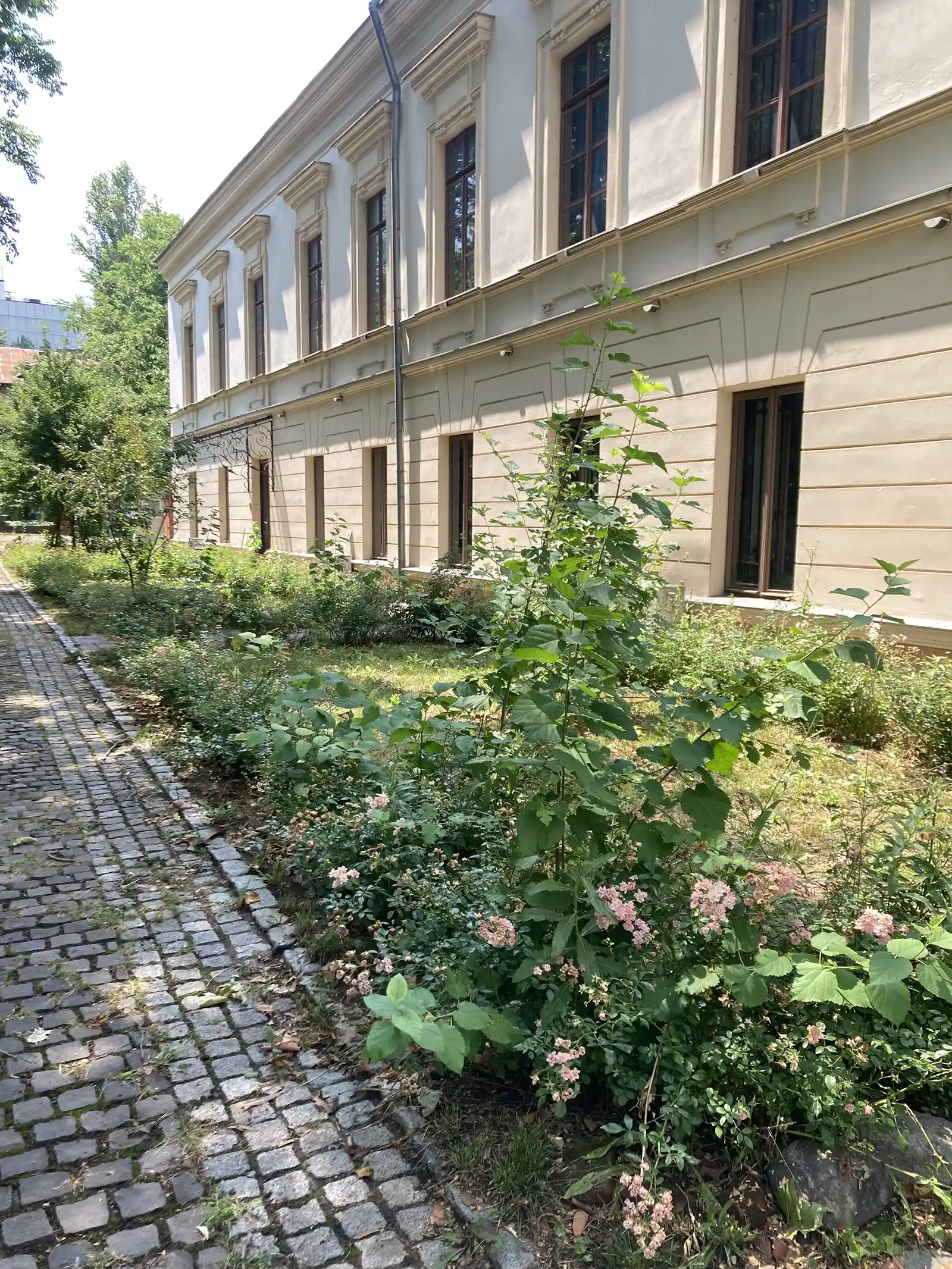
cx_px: 476
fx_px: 1027
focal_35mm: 28
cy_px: 634
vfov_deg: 63.4
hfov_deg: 49.7
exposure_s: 1/175
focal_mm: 3.99
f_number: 1.8
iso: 20
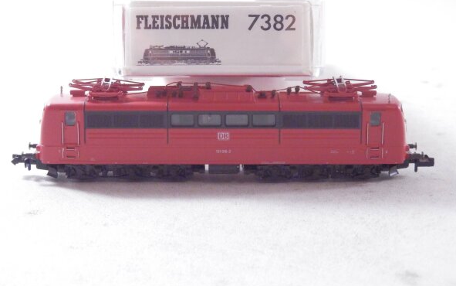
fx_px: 883
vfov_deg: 18.4
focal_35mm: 71
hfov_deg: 29.0
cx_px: 225
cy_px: 117
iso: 1600
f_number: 4.4
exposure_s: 1/160
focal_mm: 11.9
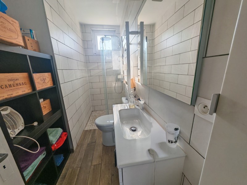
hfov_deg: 106.2
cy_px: 92
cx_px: 124
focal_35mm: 13
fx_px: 93
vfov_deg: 89.9
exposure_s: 1/120
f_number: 2
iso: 50
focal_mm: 1.82
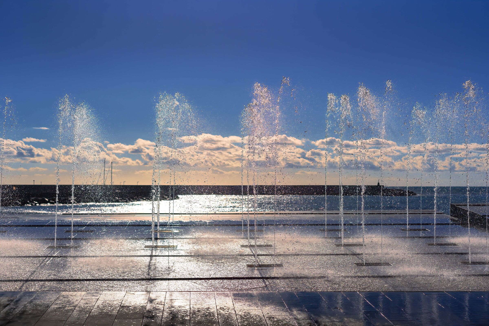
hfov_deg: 39.6
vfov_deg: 27.0
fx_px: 679
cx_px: 244
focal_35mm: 50
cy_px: 163
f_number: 3.5
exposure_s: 1/8000
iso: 100
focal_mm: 50
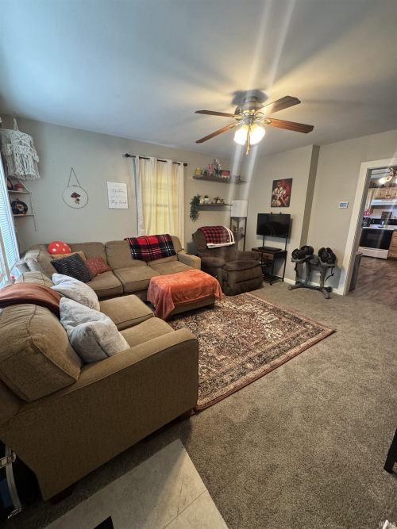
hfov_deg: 85.7
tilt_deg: -14.4
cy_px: 264
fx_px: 214
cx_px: 198
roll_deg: -0.4
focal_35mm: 14
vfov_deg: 102.1
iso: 400
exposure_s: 1/60
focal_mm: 2.22
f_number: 2.2
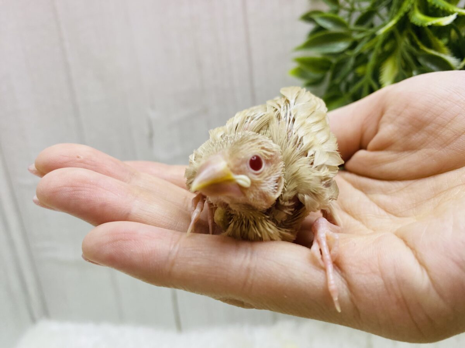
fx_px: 336
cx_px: 232
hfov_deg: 69.4
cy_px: 174
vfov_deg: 54.9
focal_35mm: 25
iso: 100
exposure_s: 1/100
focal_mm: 4.25
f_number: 1.8
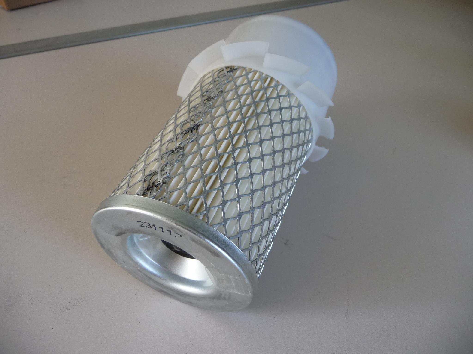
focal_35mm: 28
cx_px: 236
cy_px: 177
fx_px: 383
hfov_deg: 63.4
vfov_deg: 49.7
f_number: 3.3
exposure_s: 1/30
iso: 100
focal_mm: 4.7
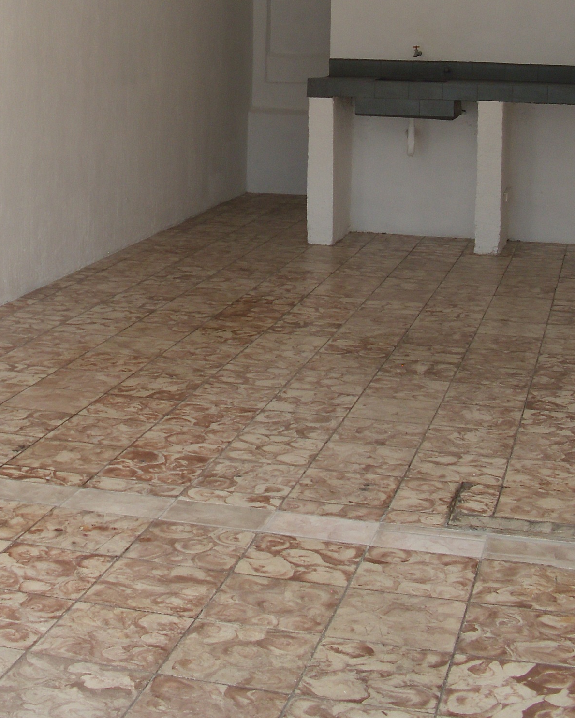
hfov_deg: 22.1
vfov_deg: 26.8
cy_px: 107
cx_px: 222
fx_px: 1468
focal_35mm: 69
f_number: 3.1
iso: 80
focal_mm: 6.3
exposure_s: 1/200
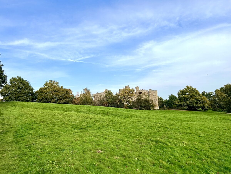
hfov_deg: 67.3
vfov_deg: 53.1
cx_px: 116
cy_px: 87
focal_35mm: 26
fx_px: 174
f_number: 1.5
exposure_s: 1/3077
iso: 50
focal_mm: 5.7
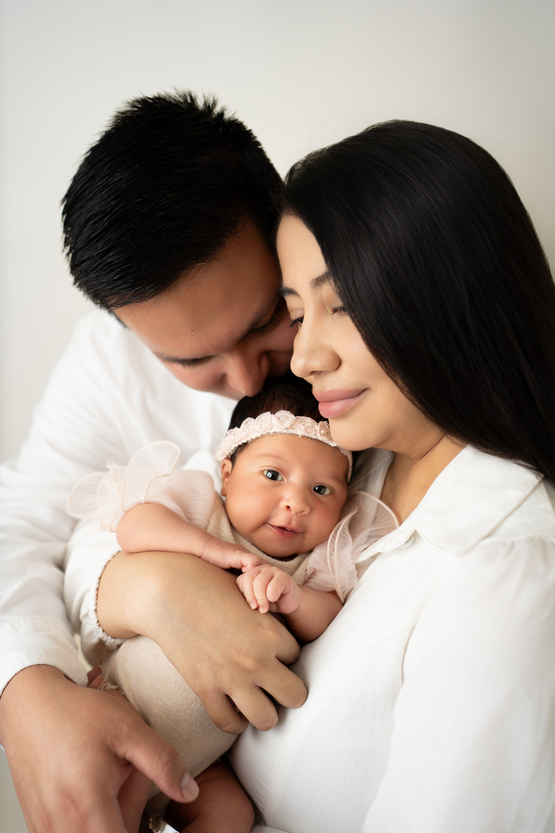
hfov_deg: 37.9
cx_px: 278
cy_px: 416
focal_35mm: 35
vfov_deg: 54.4
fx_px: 809
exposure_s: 1/200
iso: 100
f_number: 2.5
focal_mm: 35
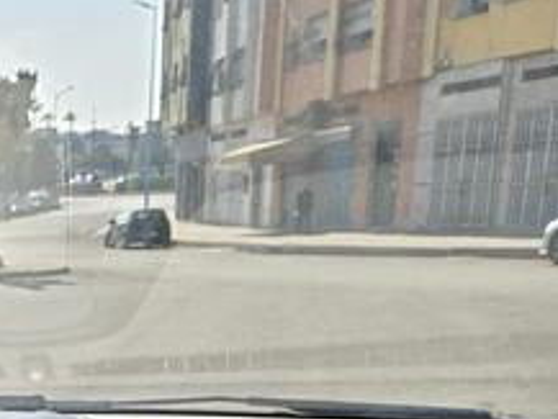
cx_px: -278
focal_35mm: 69
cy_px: 585
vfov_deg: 19.3
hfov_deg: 22.9
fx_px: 1113
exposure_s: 1/2921
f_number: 1.8
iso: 50
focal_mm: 5.4
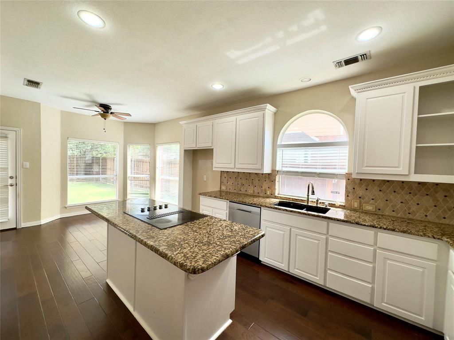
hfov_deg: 102.1
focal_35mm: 14
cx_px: 227
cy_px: 170
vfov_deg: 85.7
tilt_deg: -1.5
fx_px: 184
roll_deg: -2.0
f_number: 2.2
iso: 40
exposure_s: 1/191
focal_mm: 2.22
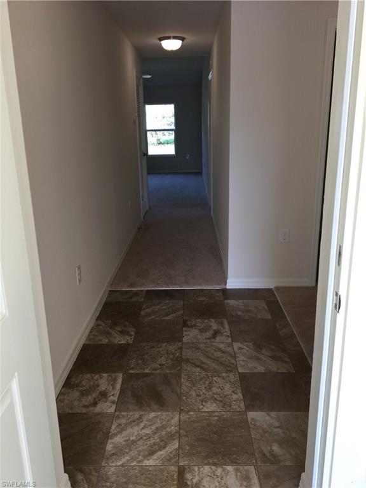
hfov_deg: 48.2
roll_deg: +0.9
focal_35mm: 29
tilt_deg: -16.4
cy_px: 244
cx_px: 183
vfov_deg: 61.7
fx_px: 409
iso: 40
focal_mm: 4.15
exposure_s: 1/120
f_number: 2.2
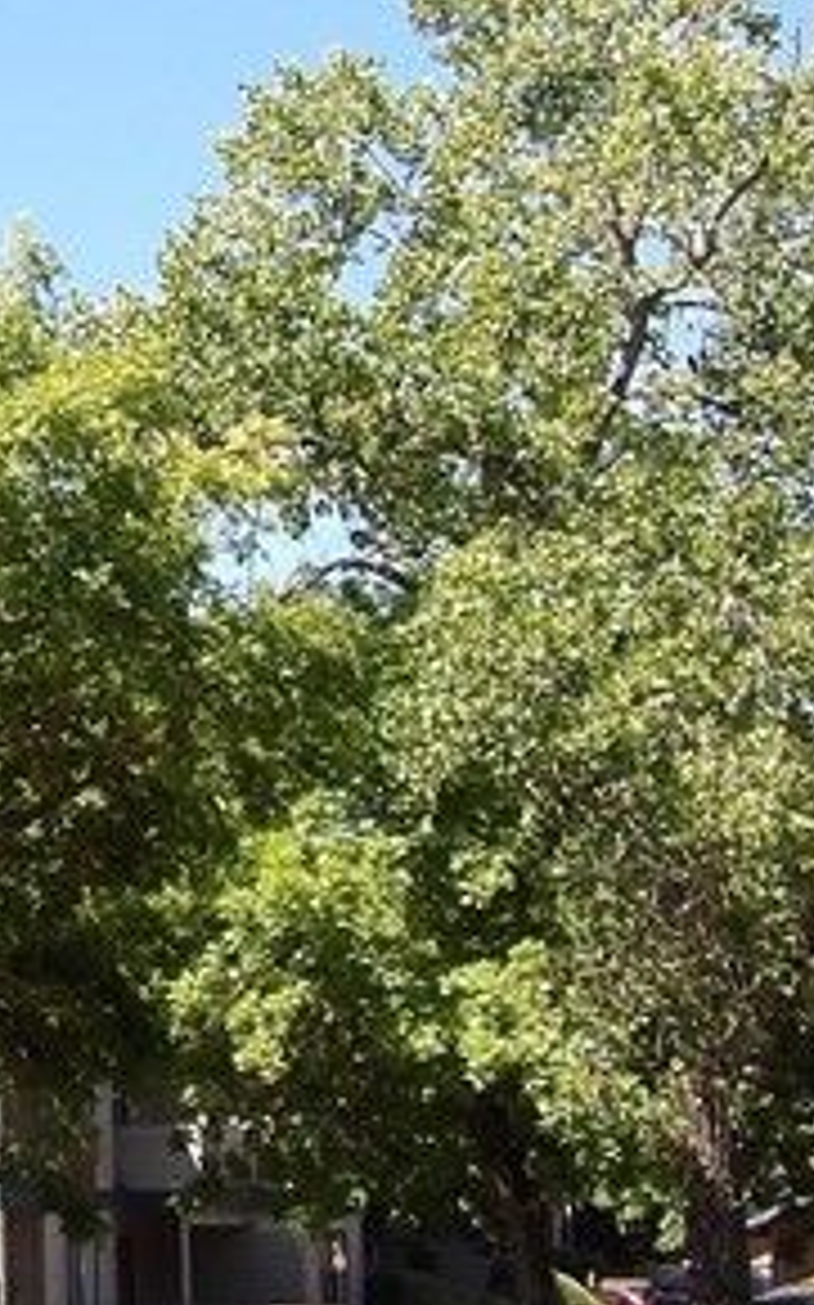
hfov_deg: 8.8
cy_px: 554
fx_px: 5187
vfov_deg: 14.3
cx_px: -306
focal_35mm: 146
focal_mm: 7
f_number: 3.7
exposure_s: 1/344
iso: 100
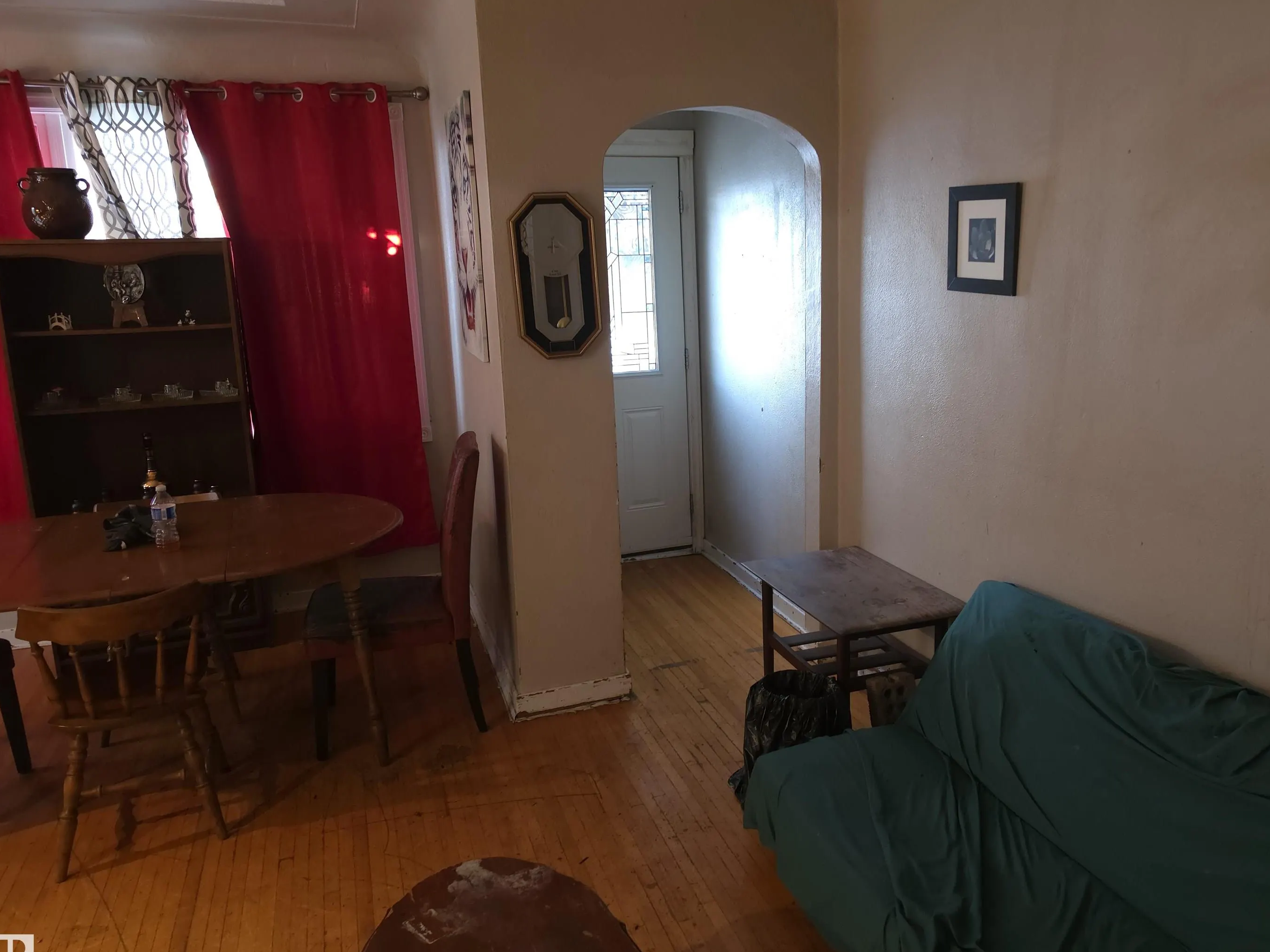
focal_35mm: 26
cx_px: 705
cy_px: 460
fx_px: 954
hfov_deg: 67.1
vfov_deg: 53.0
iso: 200
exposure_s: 1/24
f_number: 1.4
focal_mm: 6.5
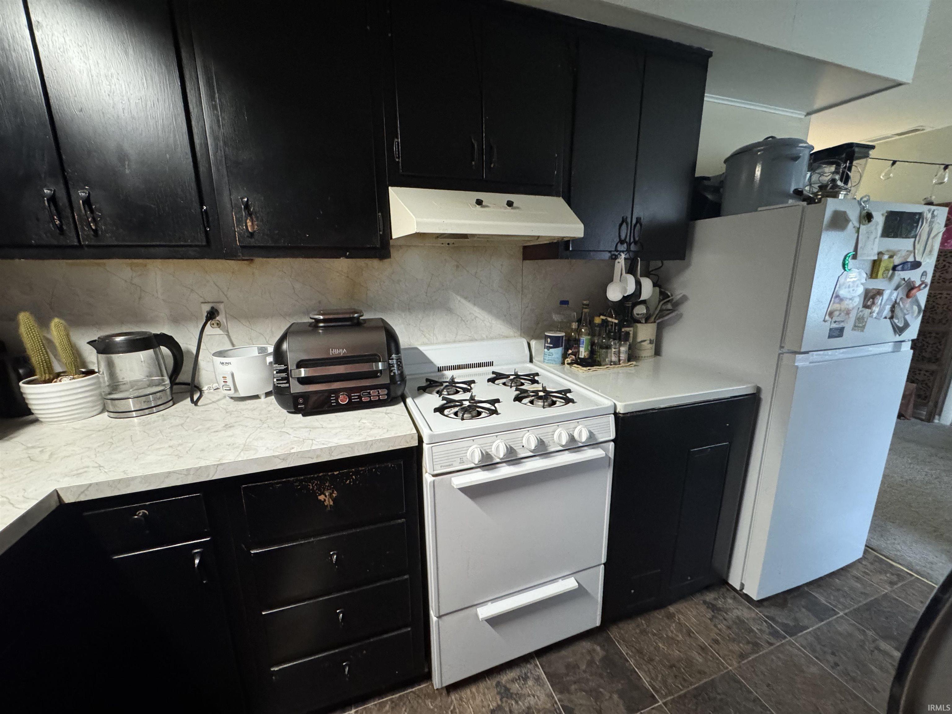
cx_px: 476
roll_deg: +0.1
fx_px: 385
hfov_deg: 102.1
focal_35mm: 14
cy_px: 357
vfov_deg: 85.7
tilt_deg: -13.7
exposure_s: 1/60
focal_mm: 2.22
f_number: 2.2
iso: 800
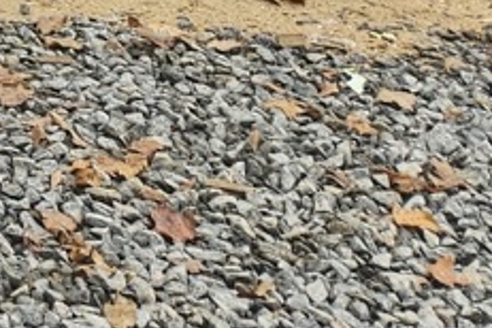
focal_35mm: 166
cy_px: -920
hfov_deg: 10.4
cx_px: -743
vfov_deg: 6.7
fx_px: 2268
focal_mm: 5.4
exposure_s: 1/180
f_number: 1.8
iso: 25
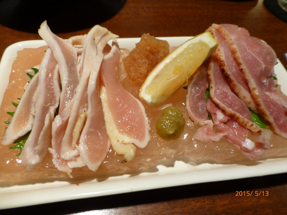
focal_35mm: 24
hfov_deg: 71.6
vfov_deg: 56.8
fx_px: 199
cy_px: 108
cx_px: 144
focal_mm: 4.3
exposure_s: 1/30
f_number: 3.3
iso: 400
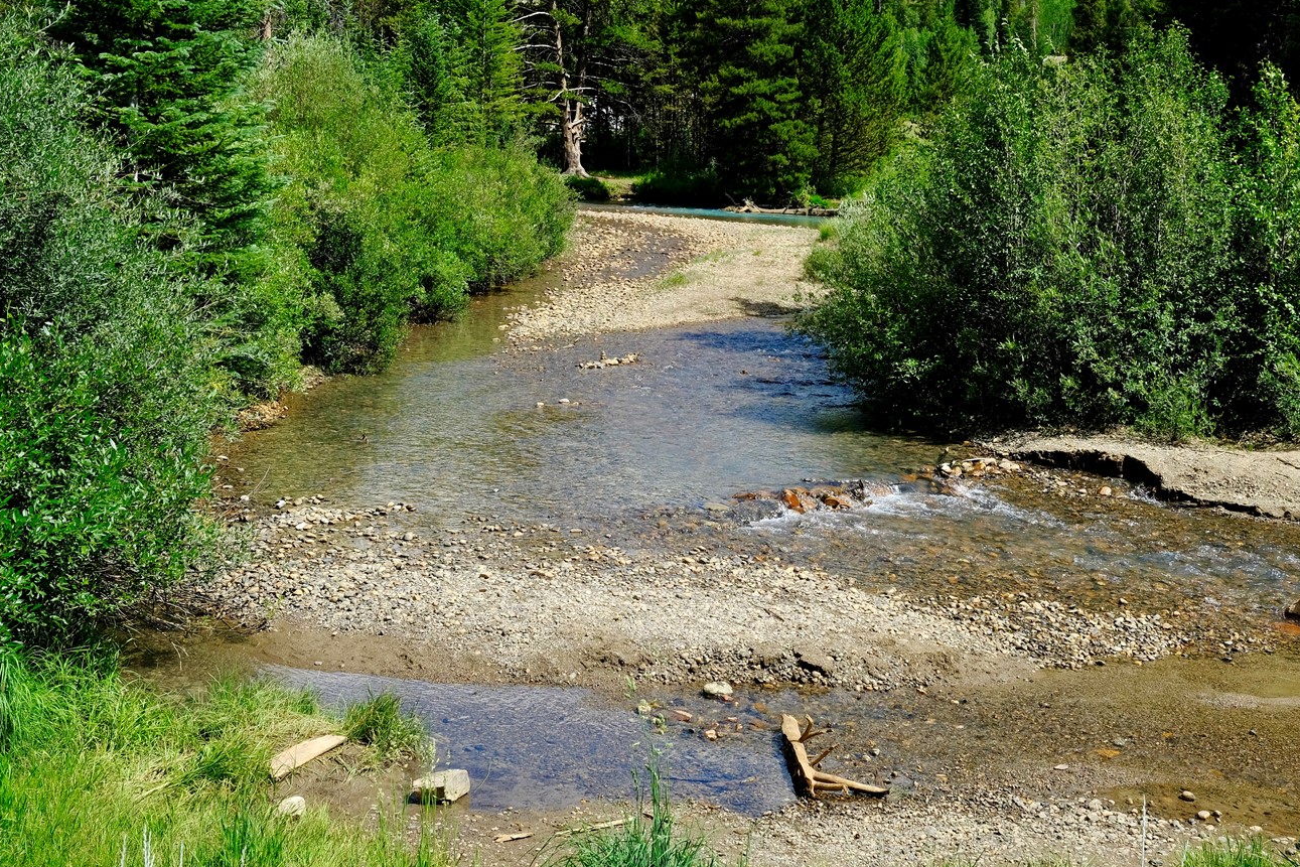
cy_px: 322
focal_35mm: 46
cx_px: 760
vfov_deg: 29.1
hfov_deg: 42.6
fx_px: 1661
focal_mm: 23
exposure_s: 1/340
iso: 200
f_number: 8
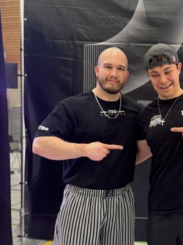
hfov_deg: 30.3
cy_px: 128
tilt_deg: -2.4
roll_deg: -1.4
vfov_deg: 41.3
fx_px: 325
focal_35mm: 46
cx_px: 160
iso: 200
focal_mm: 6.76
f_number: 1.78
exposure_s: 1/108
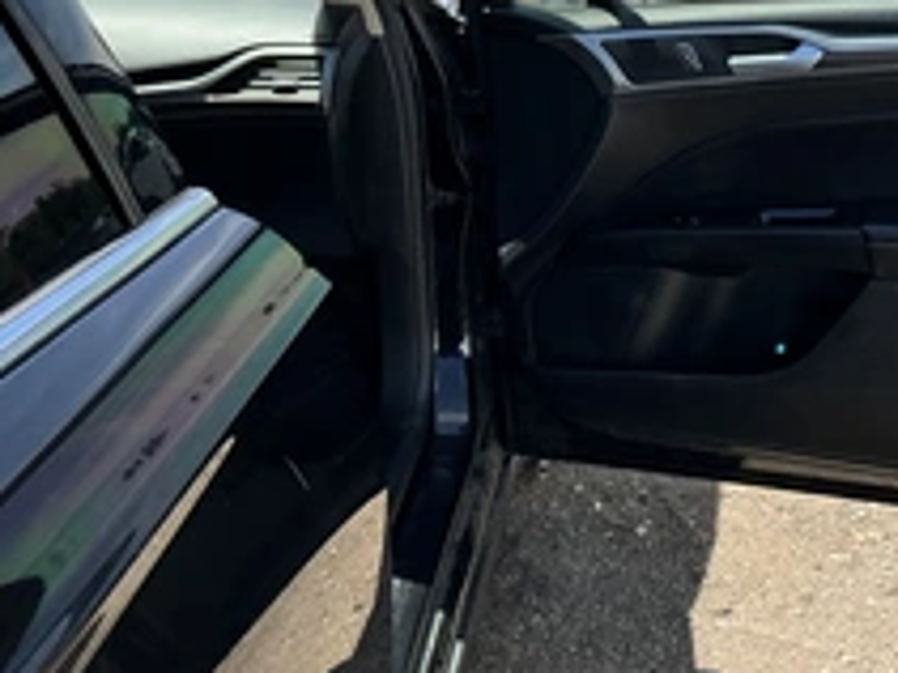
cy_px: 55
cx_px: 621
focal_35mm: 53
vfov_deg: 26.5
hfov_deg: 35.7
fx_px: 1374
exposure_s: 1/912
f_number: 1.8
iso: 25
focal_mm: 3
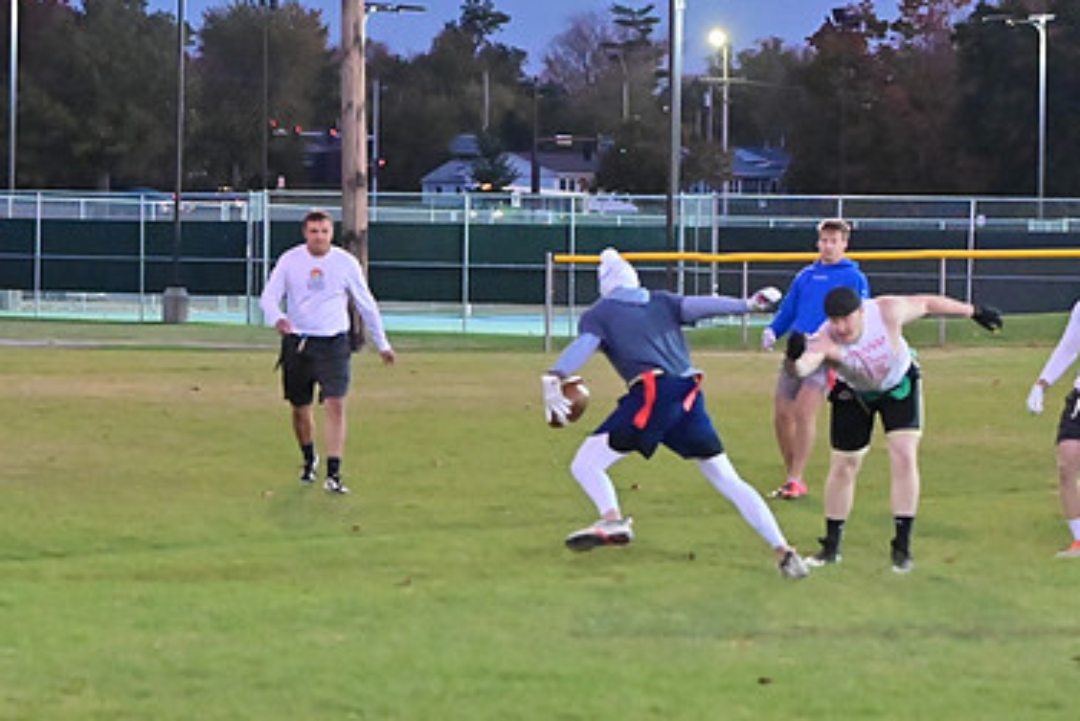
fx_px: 4862
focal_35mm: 162
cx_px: 554
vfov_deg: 8.5
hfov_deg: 12.7
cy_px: 450
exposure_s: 1/500
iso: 6400
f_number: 4
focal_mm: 70
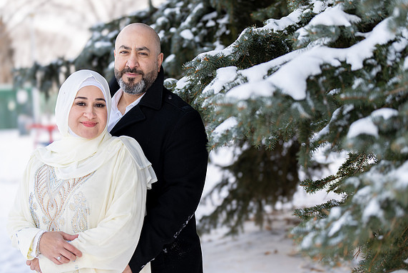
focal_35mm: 71
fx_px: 805
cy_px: 136
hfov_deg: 28.4
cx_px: 202
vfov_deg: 19.2
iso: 125
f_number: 2.8
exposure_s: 1/160
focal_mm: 70
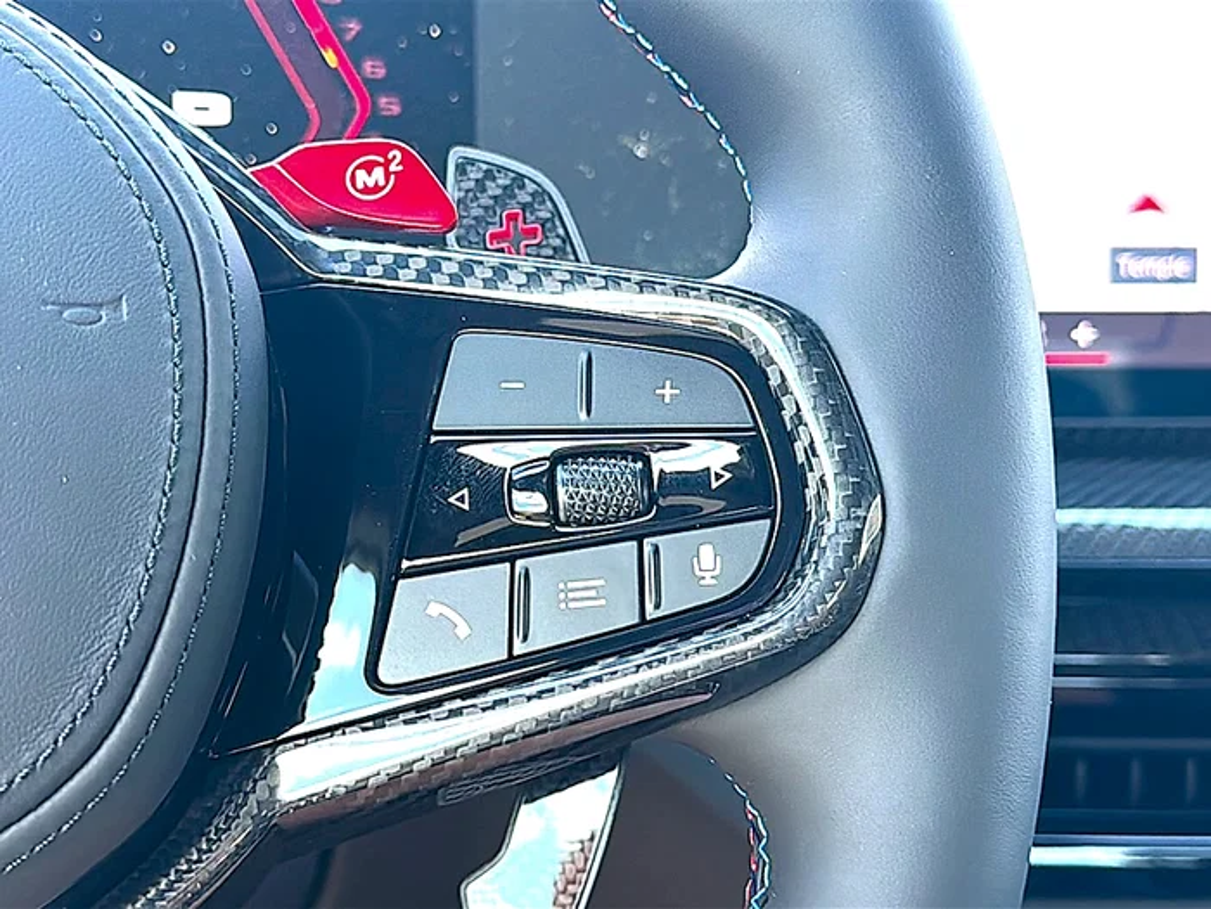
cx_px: 606
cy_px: 454
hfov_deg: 42.1
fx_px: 1574
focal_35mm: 45
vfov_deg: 32.2
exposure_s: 1/223
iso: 125
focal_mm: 6.86
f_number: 1.78
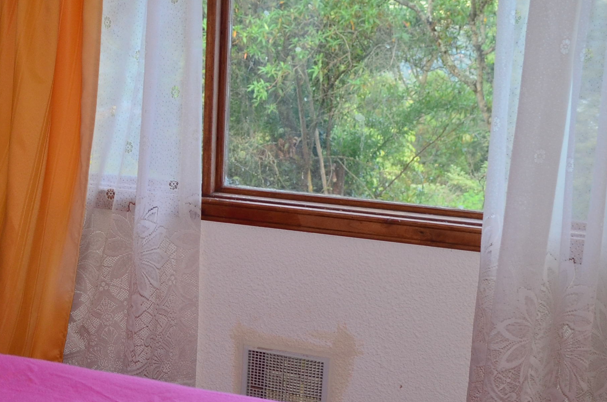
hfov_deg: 26.2
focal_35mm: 73
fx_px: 1228
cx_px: -9
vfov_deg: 18.5
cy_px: 305
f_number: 3.5
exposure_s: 1/160
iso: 320
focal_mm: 18
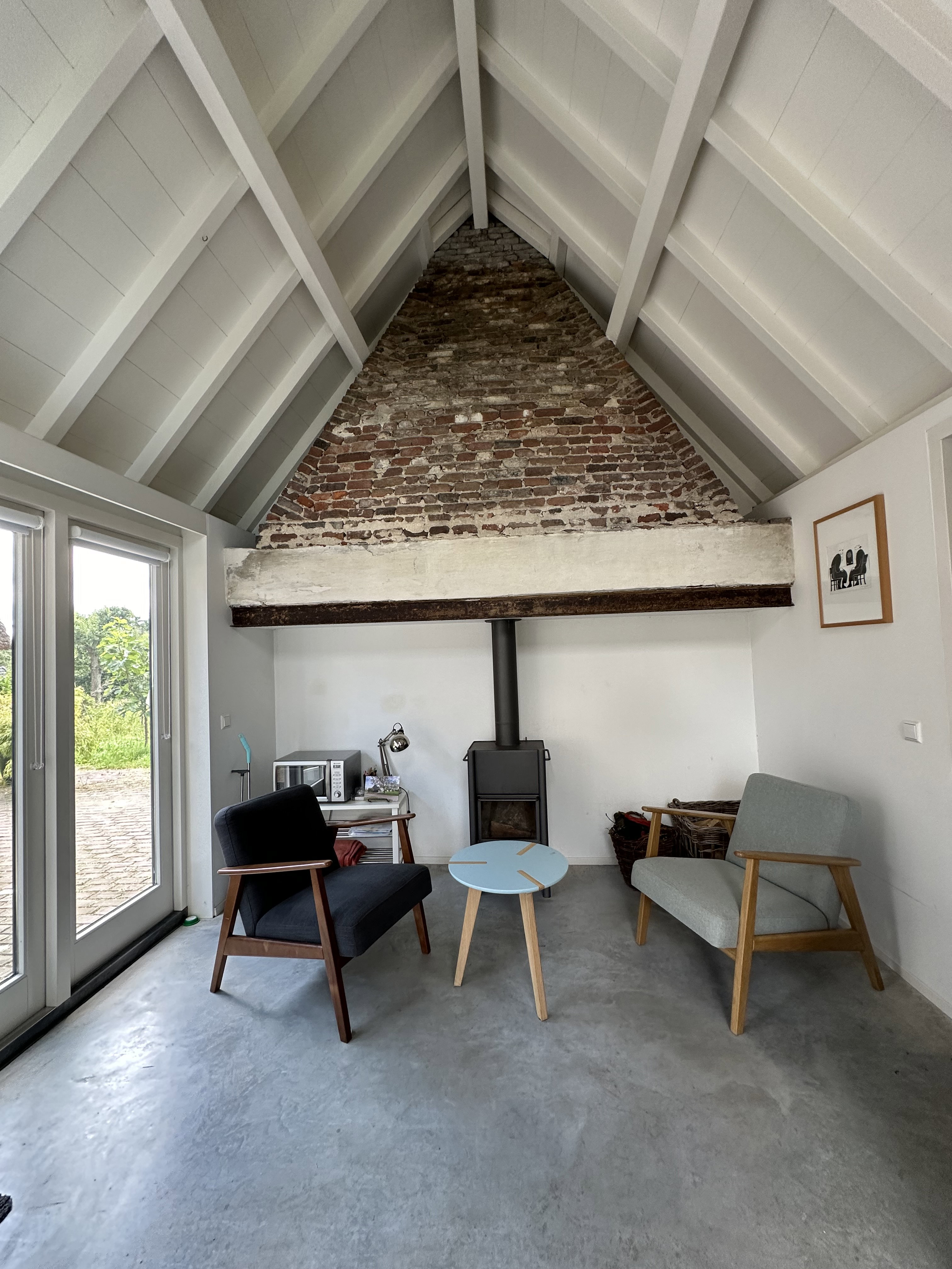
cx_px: 476
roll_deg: +1.6
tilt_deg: +2.6
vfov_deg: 102.1
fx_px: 513
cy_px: 634
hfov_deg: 85.7
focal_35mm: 14
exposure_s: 1/99
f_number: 2.2
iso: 125
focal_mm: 2.22
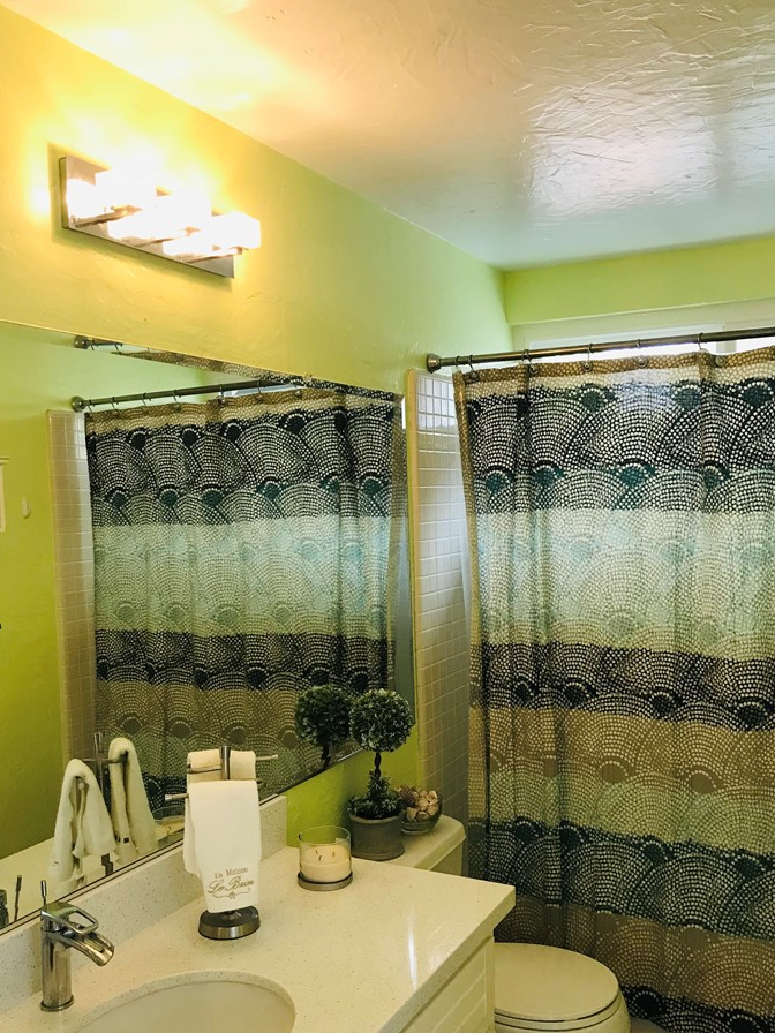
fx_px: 955
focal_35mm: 32
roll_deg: +2.5
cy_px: 553
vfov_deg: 56.8
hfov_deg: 44.1
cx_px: 409
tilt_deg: -2.5
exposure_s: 1/30
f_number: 1.8
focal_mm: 3.99
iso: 20
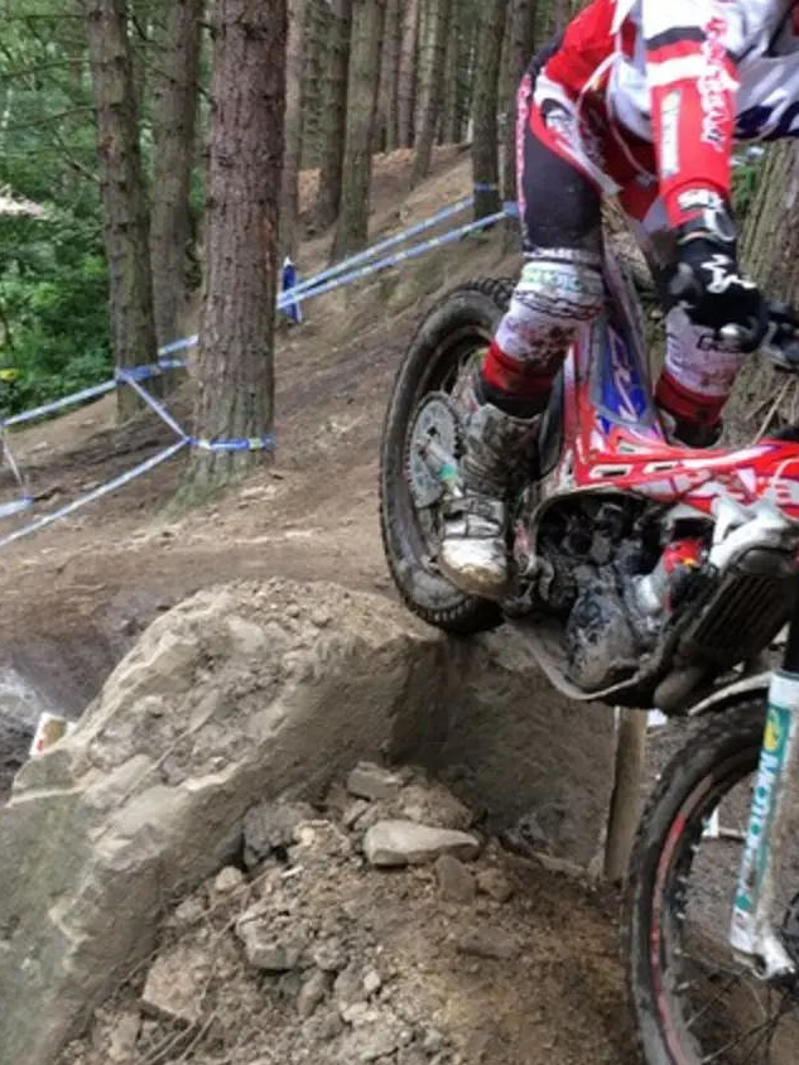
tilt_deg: -9.3
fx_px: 1693
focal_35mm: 55
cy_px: 374
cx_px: 579
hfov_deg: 26.3
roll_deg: -4.2
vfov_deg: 34.7
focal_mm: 4.15
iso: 50
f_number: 2.2
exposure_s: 1/100
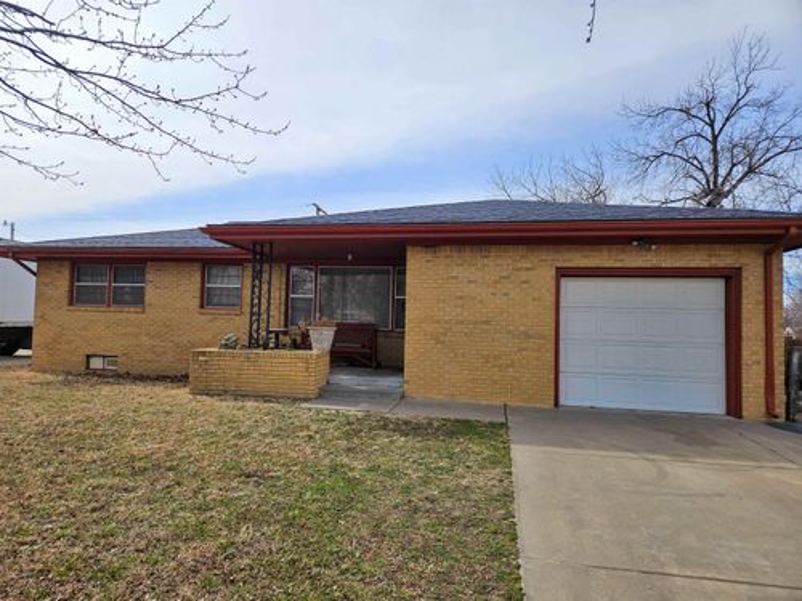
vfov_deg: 58.9
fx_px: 533
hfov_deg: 73.9
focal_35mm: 23
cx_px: 401
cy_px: 300
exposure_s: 1/2572
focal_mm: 5.4
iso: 25
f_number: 1.8
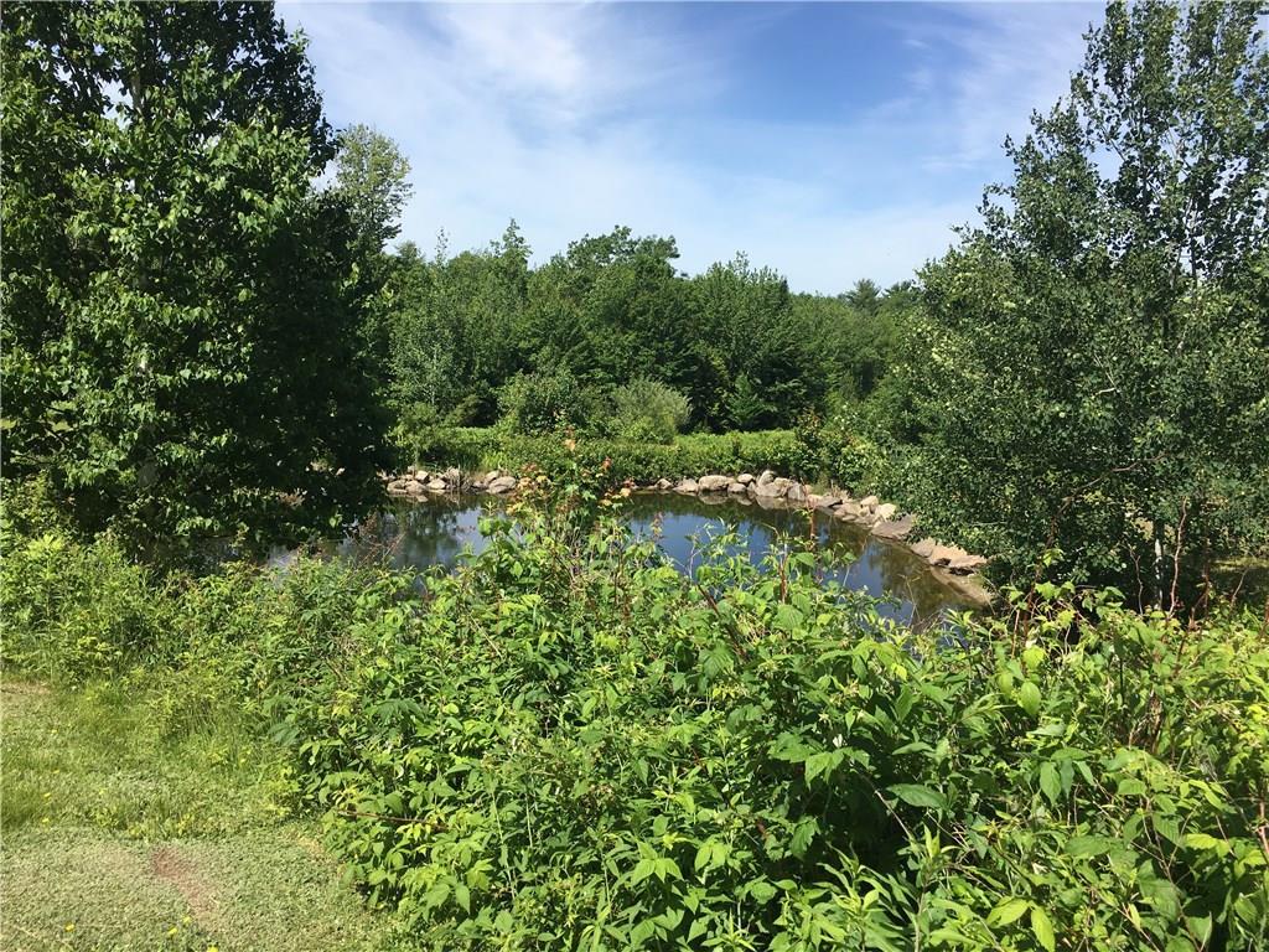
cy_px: 476
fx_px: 1063
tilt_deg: -9.7
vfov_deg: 48.2
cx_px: 634
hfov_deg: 61.7
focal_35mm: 29
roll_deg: -0.4
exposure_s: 1/1748
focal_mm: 4.15
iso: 25
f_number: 2.2
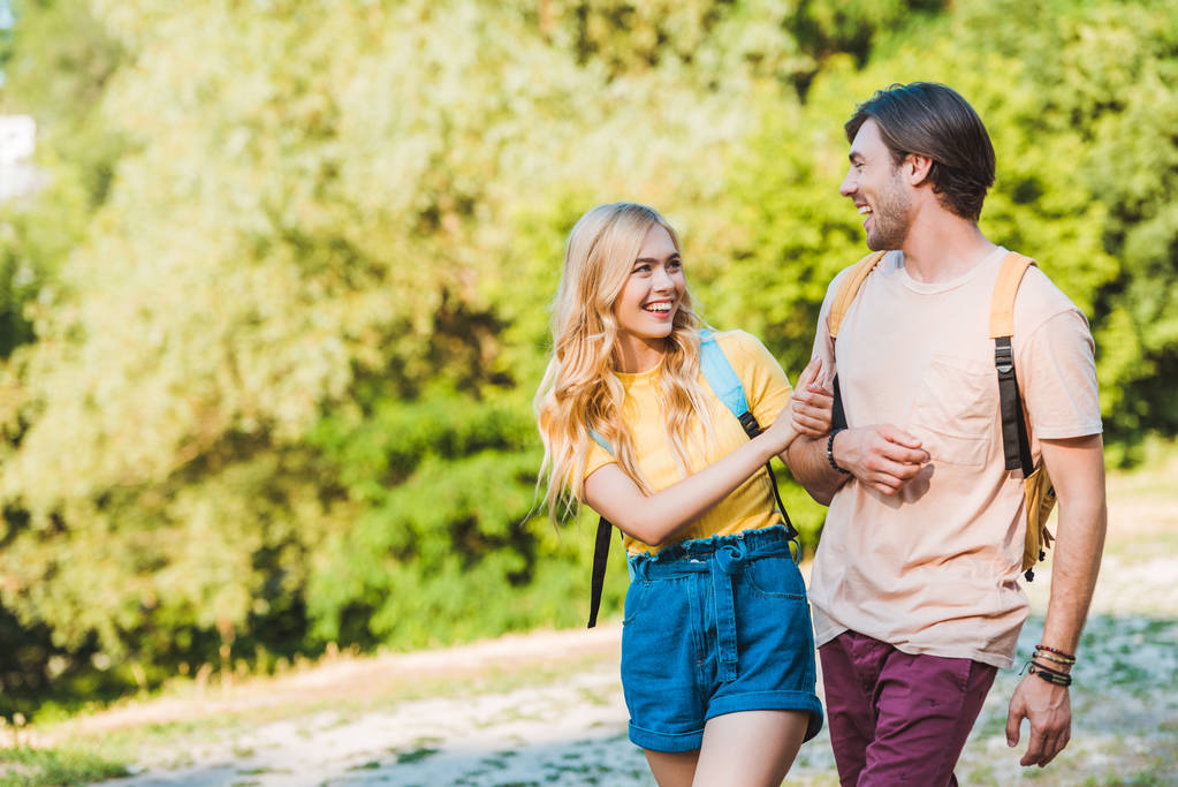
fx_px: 3601
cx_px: 589
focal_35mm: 110
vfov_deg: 12.5
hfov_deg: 18.6
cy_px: 394
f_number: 3.5
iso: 200
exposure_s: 1/800
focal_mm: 110
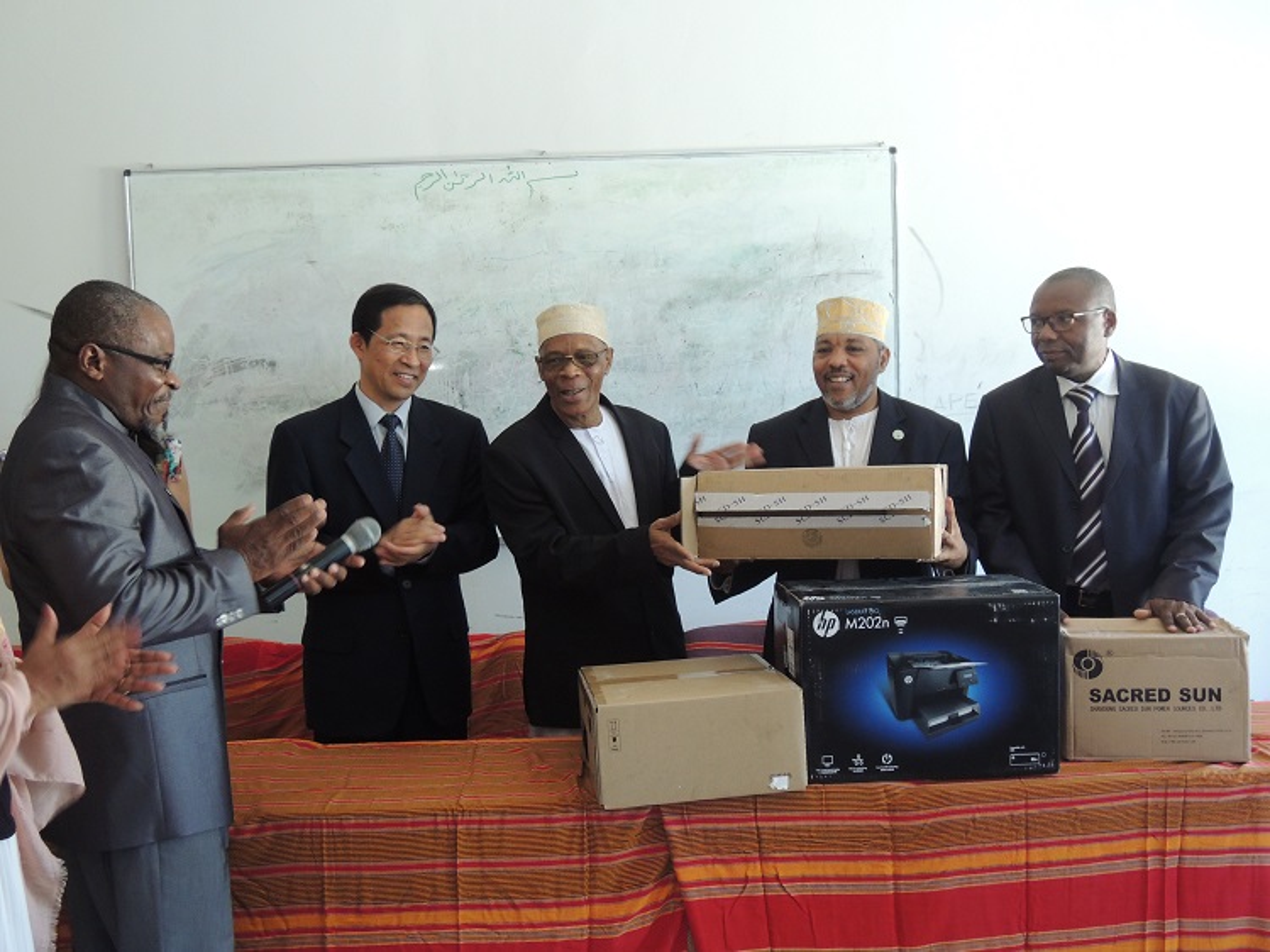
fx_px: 1284
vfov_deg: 40.7
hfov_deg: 52.6
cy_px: 476
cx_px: 635
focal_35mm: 35
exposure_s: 1/25
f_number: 3.2
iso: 400
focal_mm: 6.3
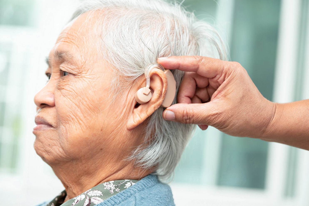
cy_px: 102
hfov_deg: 22.4
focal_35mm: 91
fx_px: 781
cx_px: 156
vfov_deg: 15.0
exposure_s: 1/100
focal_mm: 90
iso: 250
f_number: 4
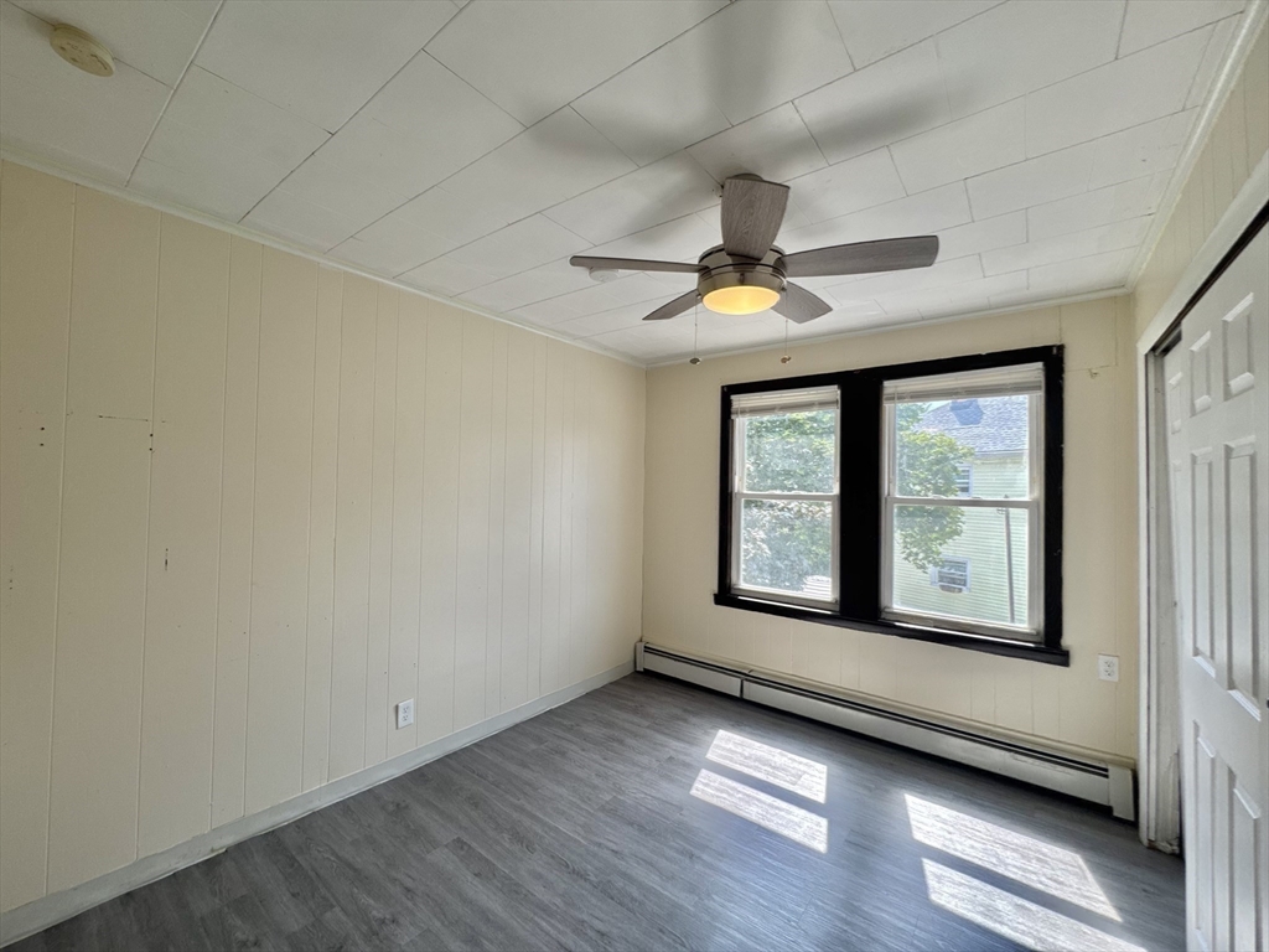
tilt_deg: +0.6
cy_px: 476
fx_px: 513
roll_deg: -1.4
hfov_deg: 102.1
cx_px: 634
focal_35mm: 14
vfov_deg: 85.7
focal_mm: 2.22
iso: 40
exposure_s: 1/234
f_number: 2.2
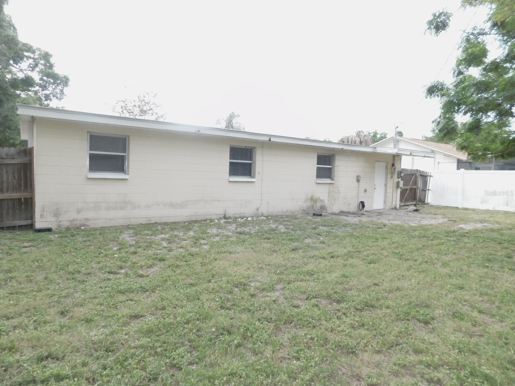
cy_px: 193
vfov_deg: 58.9
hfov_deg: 73.9
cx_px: 258
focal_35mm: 23
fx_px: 342
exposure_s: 1/320
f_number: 3
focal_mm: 4
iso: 125
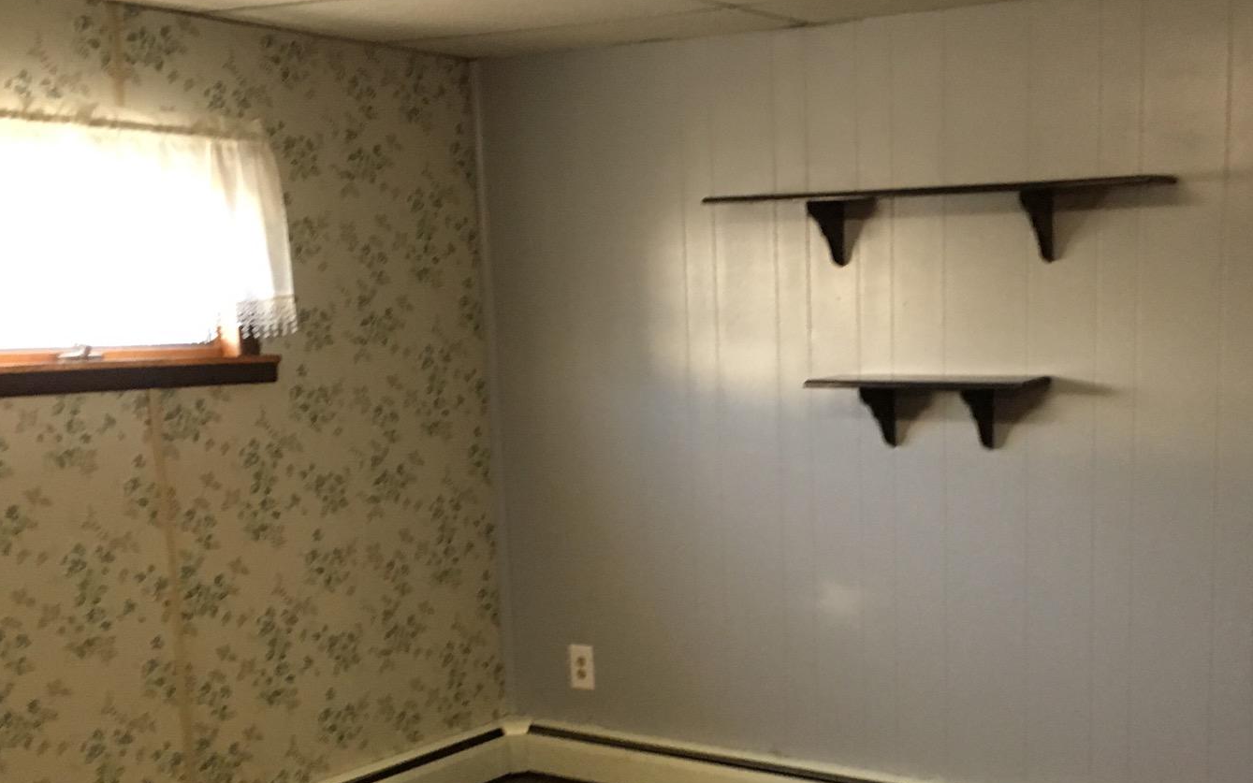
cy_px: 586
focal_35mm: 47
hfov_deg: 42.4
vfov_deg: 27.1
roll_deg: +0.5
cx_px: 760
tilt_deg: -7.2
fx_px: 1605
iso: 200
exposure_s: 1/24
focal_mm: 4.15
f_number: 2.2
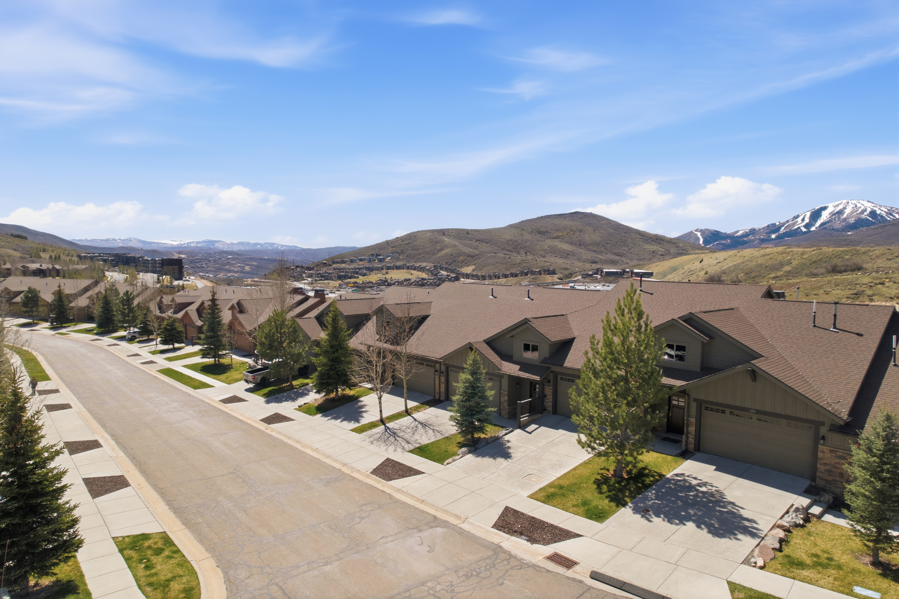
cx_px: 450
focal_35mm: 22
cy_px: 300
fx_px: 549
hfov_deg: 78.6
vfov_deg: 57.2
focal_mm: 8.4
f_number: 2.8
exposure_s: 1/400
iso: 120
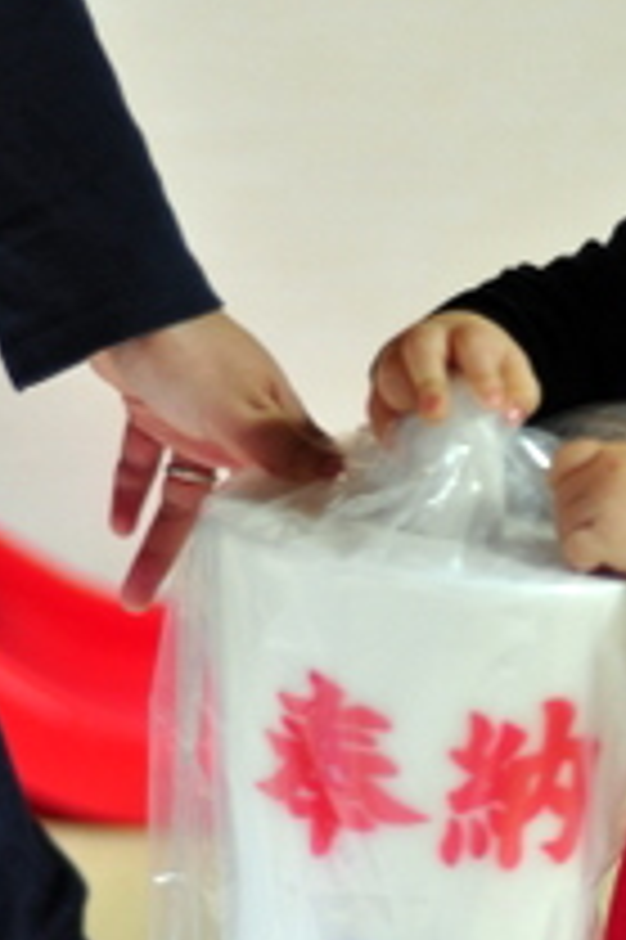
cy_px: 693
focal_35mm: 172
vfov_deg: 11.9
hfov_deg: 7.9
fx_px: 4493
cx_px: 606
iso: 640
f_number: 1.8
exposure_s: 1/50
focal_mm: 50
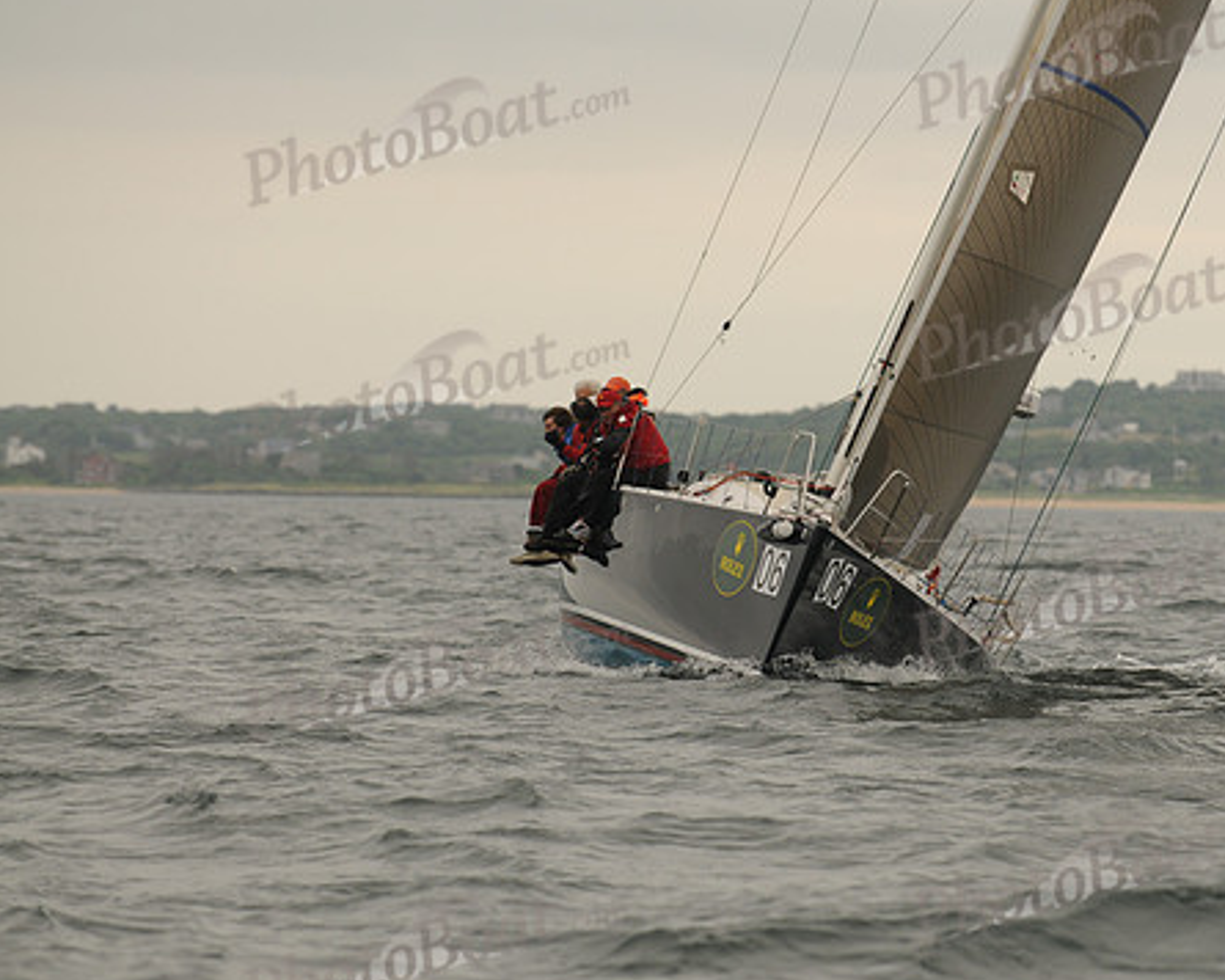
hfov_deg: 7.0
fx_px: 9970
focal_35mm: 275
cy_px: 491
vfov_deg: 5.6
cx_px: 771
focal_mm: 150
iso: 200
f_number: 4.5
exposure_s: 1/800
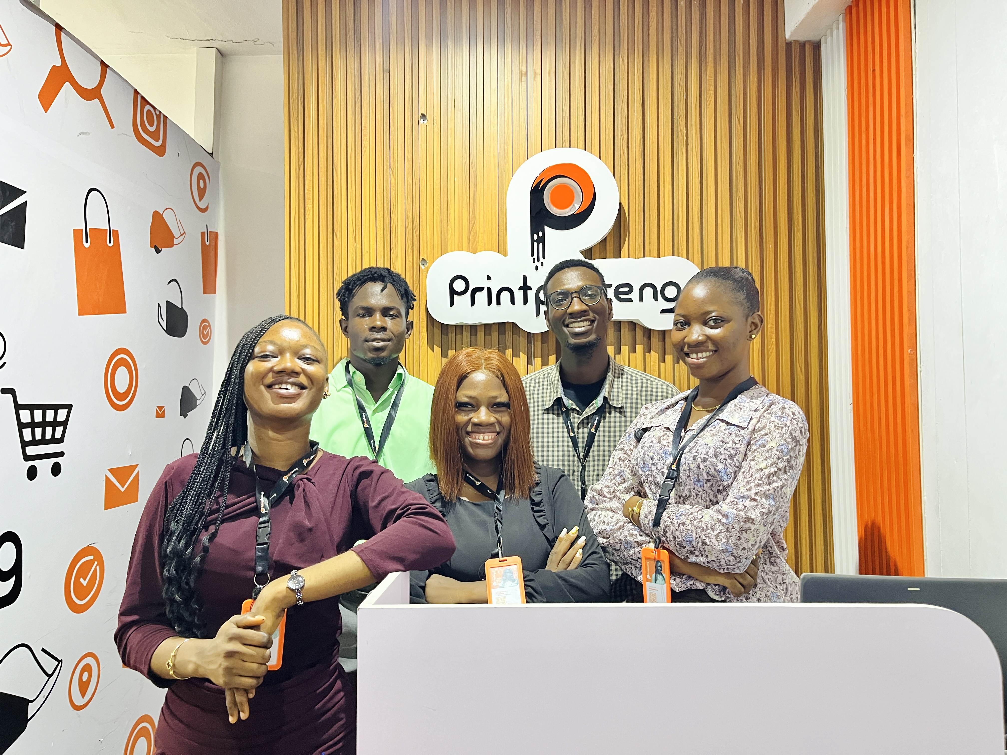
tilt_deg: +1.6
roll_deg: +1.7
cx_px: 504
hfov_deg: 67.3
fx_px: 756
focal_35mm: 26
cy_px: 378
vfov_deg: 53.1
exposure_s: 1/33
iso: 400
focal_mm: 5.1
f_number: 1.6
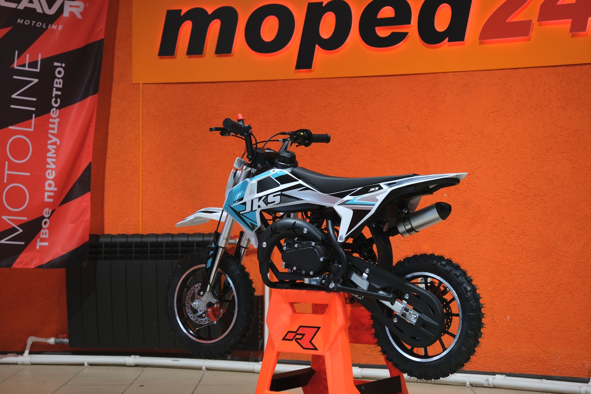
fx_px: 1149
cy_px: 197
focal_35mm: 70
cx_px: 296
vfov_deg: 19.5
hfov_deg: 28.8
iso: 1000
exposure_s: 1/100
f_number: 4
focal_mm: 46.6
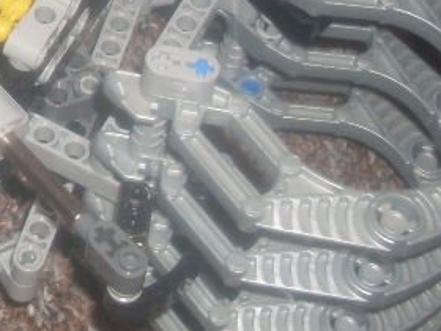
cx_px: -170
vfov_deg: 10.4
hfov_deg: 13.6
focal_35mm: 139
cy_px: -145
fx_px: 1771
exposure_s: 1/45
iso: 100
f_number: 2.8
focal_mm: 6.3
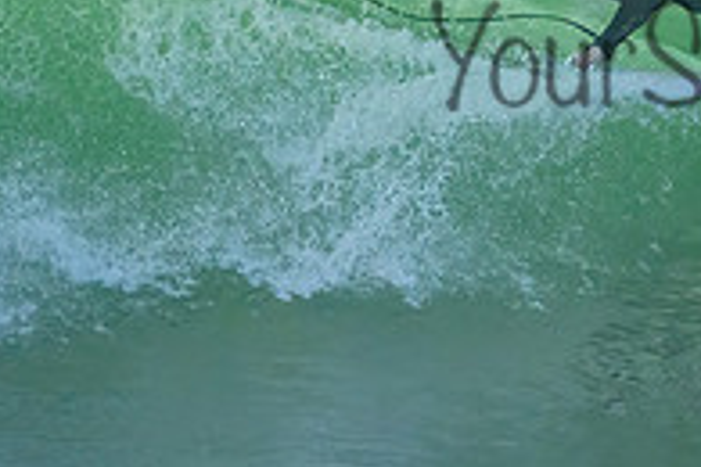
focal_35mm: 2381
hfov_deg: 0.9
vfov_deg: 0.6
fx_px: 46360
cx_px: 802
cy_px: 23
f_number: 11
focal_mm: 800
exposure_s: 1/1600
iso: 3600
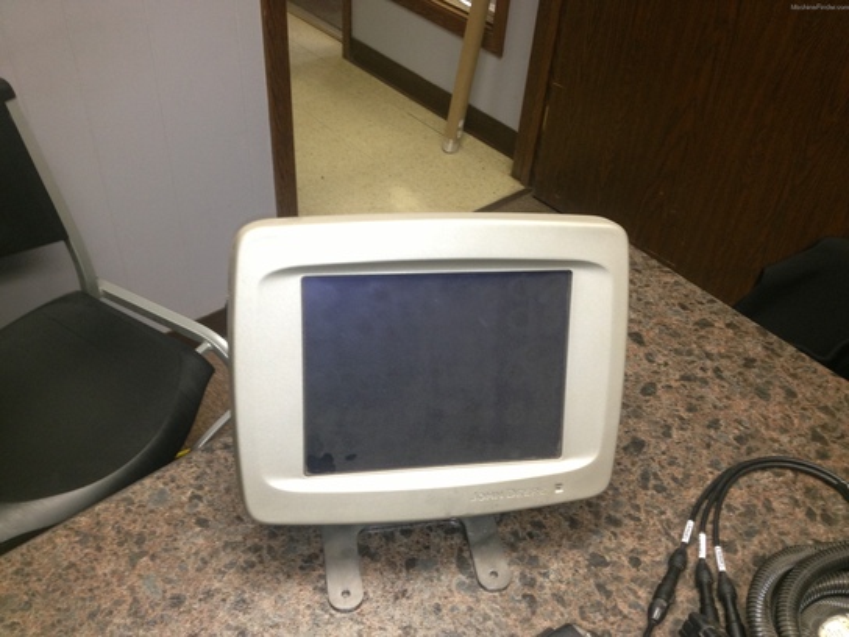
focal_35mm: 35
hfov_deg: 52.6
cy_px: 318
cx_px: 424
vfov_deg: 40.7
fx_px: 858
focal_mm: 4.28
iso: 100
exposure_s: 1/20
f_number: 2.4
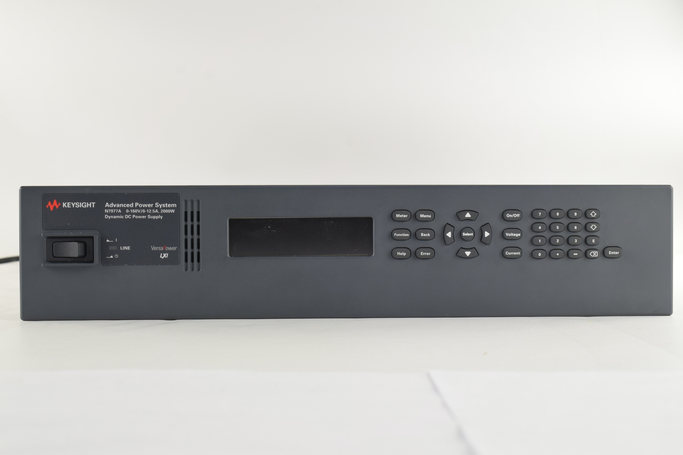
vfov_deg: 25.7
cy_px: 228
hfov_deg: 37.9
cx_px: 342
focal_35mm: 52
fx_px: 996
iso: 400
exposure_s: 1/30
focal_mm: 35
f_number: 10
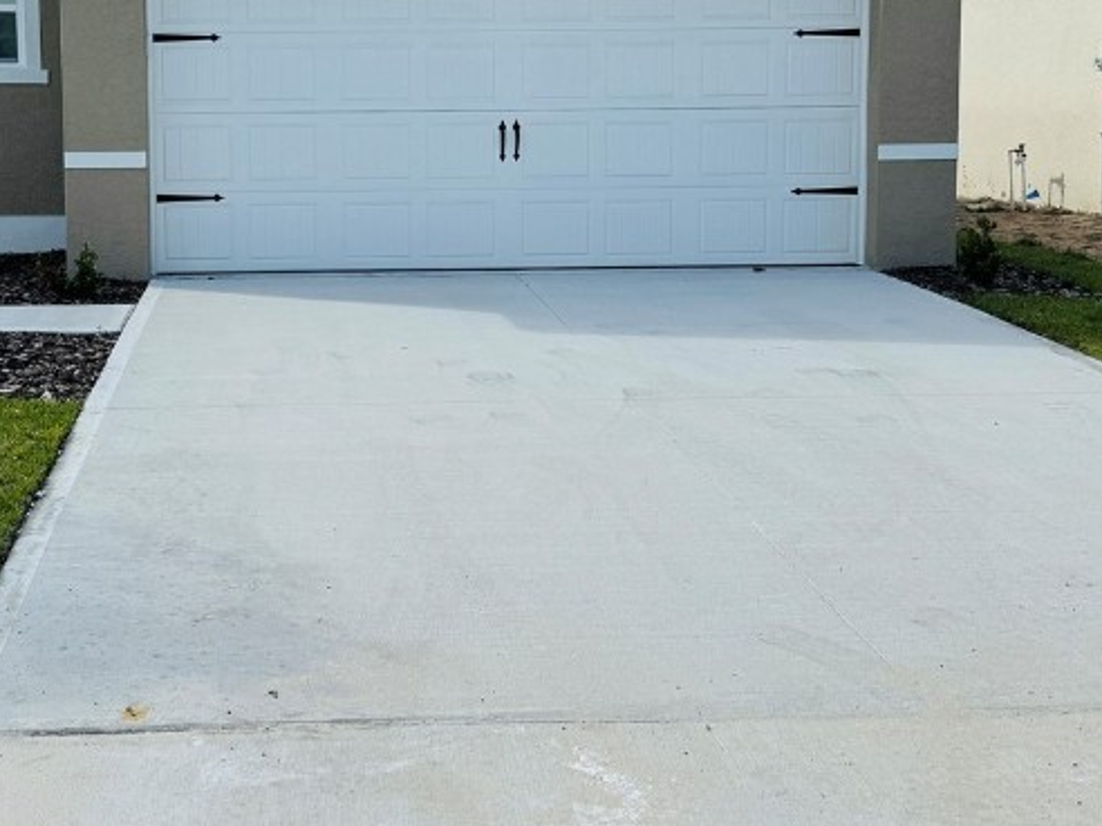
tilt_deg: -4.2
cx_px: 372
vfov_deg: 28.8
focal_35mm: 50
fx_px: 1592
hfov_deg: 37.8
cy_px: 235
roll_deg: +0.0
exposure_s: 1/5814
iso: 80
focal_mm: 6.86
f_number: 1.78
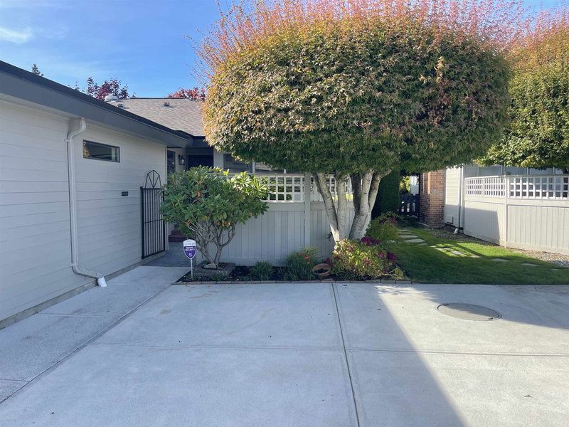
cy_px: 214
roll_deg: -0.6
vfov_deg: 54.9
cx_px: 284
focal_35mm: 25
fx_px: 411
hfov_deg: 69.4
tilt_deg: -3.3
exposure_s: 1/969
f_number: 1.6
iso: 32
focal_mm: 5.1
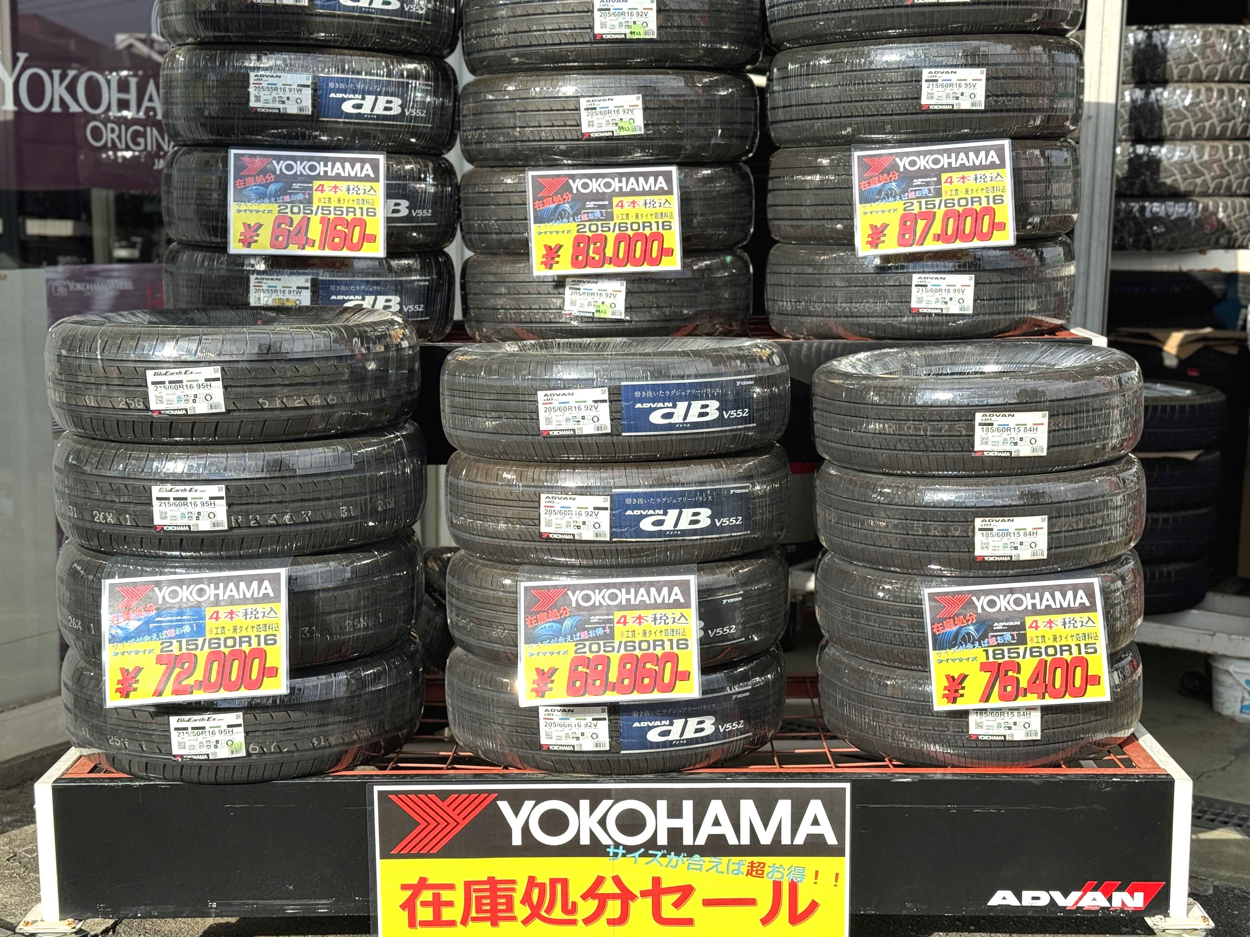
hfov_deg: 39.7
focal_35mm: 48
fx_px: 1733
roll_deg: -0.3
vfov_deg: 30.3
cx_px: 625
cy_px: 468
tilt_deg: -10.2
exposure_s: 1/2179
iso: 64
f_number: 1.78
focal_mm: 6.76
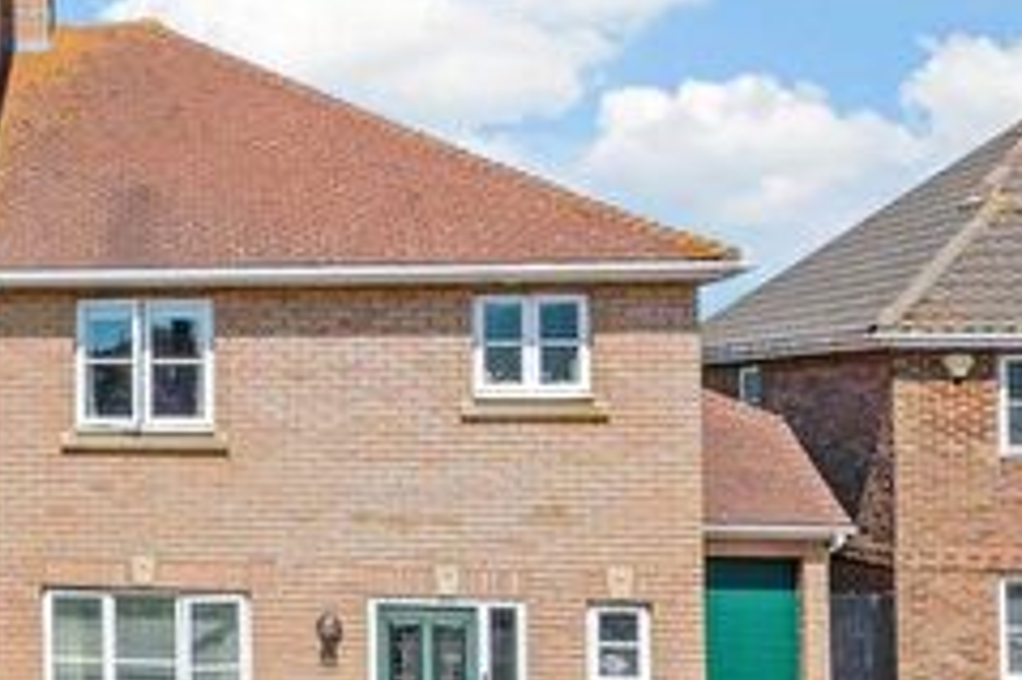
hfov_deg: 33.2
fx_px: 1163
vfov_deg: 32.4
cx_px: -342
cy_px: 434
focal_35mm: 41
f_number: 8
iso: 100
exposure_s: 1/400
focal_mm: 14
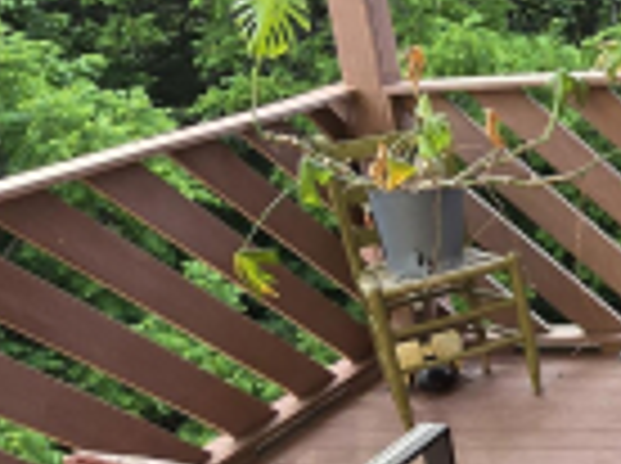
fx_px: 1128
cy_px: 297
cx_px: 929
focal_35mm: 63
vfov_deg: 23.1
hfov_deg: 24.2
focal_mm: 2.2
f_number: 2.2
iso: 50
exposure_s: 1/147
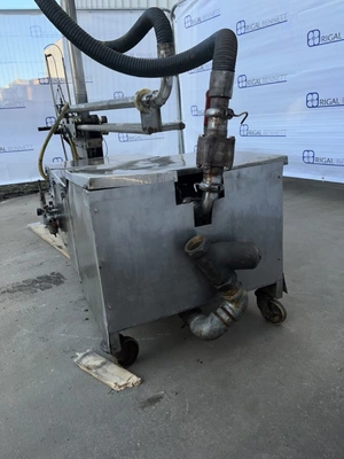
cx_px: 172
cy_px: 230
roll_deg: +1.5
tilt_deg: -15.1
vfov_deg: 67.3
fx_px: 345
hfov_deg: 53.1
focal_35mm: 26
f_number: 1.6
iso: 32
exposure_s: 1/992
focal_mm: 5.1
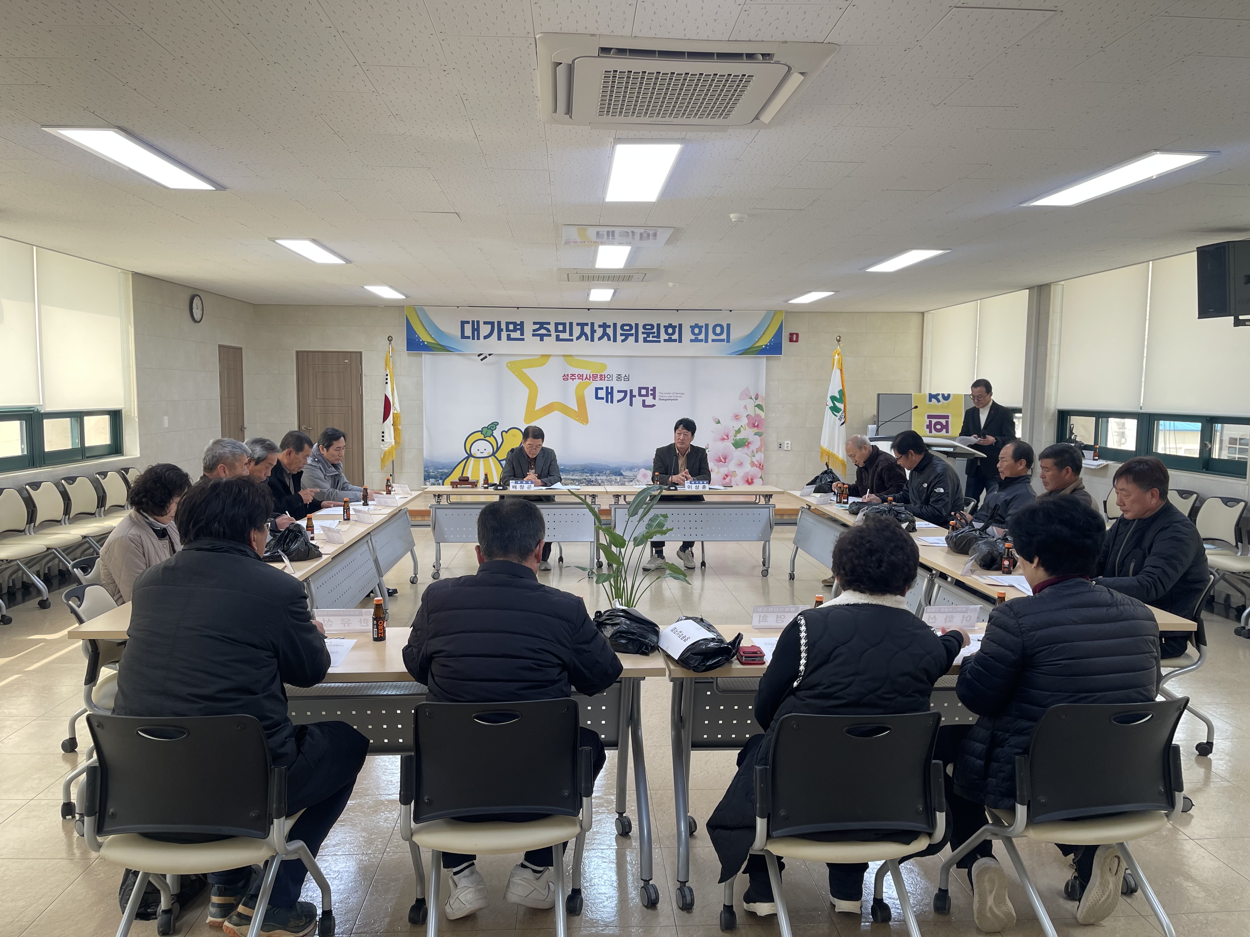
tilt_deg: -5.9
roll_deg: -0.4
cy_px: 468
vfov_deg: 54.9
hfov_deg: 69.4
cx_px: 625
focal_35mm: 25
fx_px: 903
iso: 80
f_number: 1.6
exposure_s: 1/120
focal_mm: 5.1
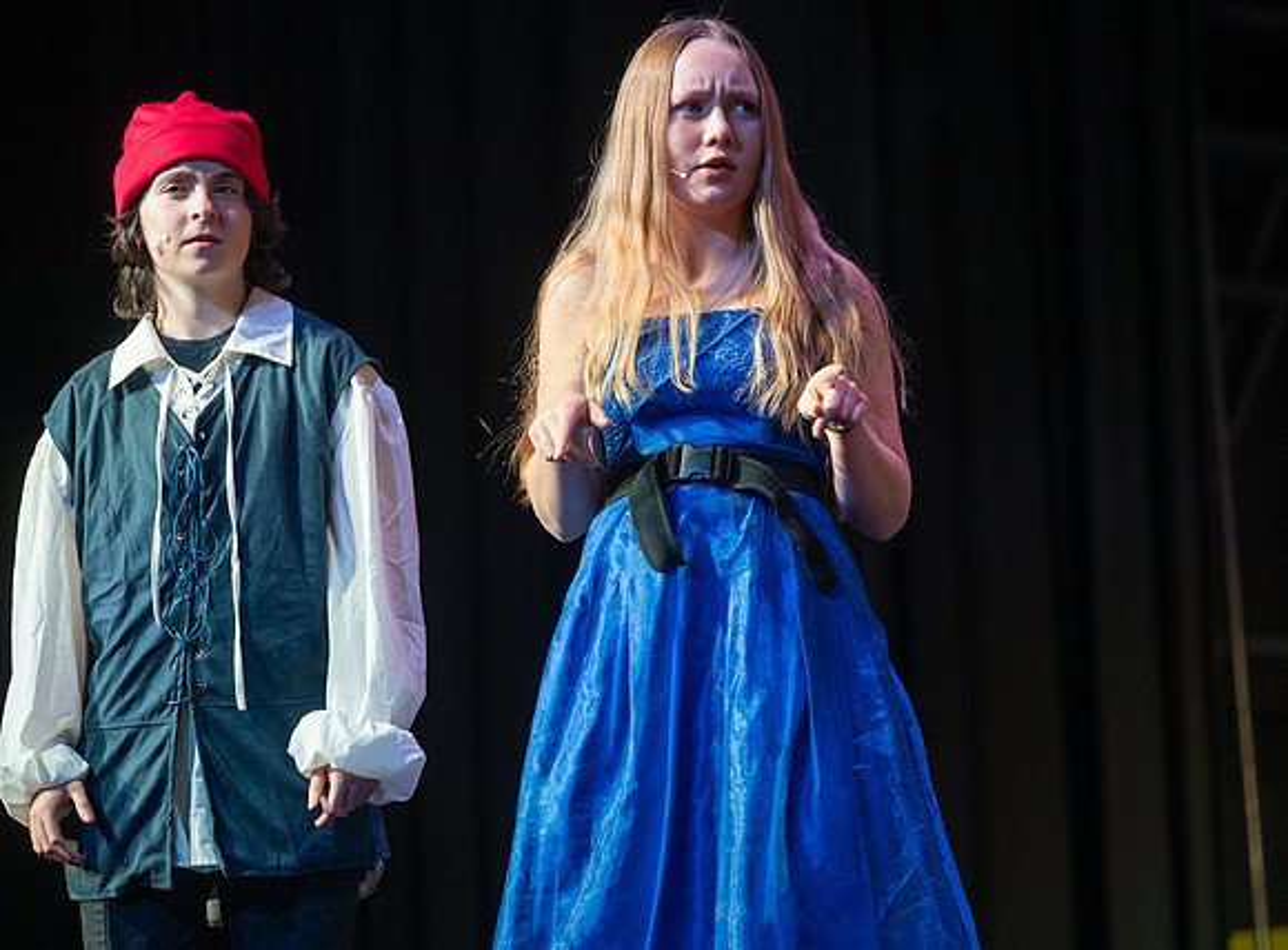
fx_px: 8959
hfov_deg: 8.2
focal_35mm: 242
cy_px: 430
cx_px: 622
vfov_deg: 6.1
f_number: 2.8
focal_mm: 200
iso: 640
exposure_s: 1/250
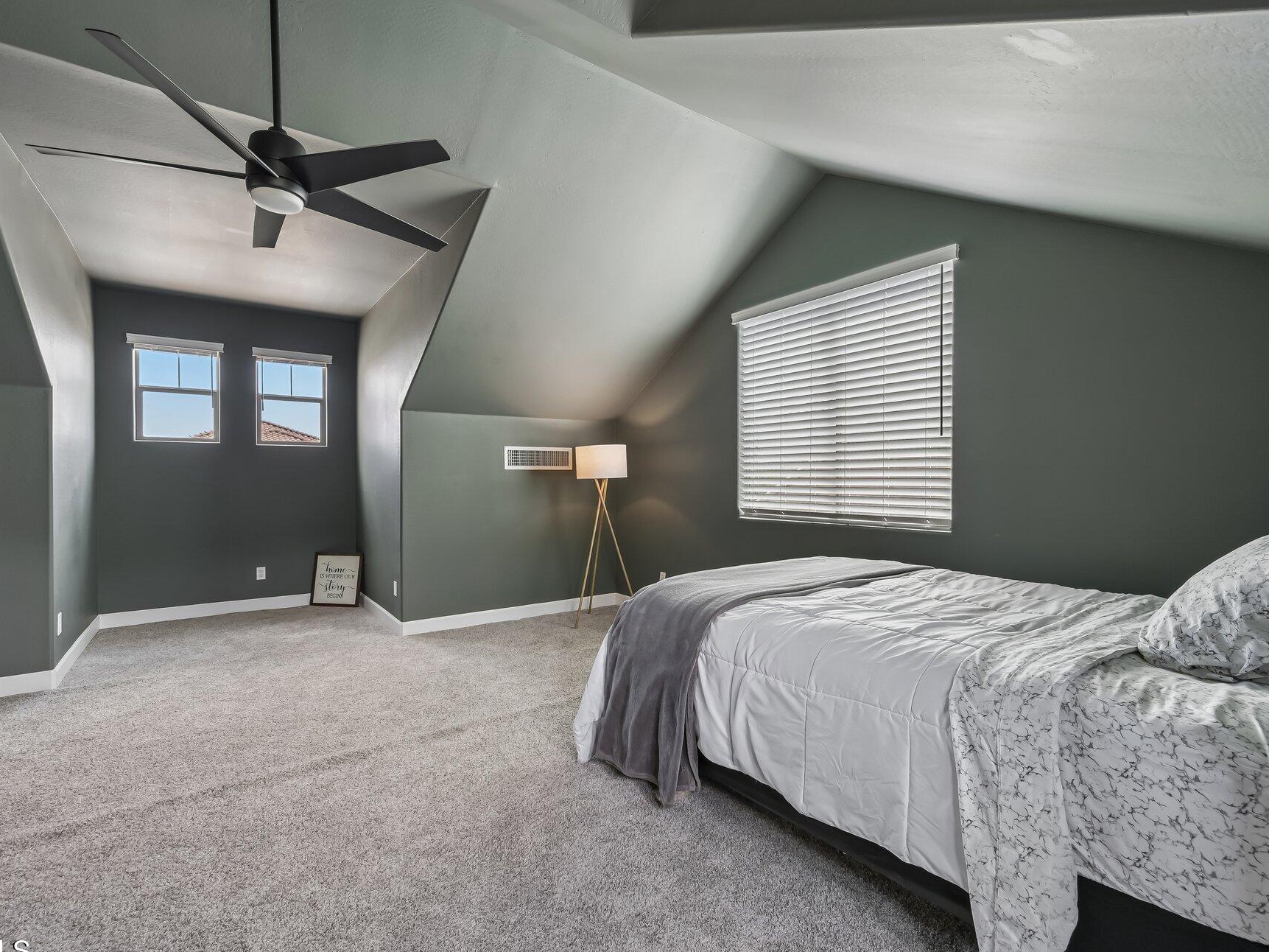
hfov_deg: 94.5
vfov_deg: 78.1
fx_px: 587
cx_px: 615
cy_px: 494
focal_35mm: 16
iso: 640
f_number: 8
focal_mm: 14
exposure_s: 1/50
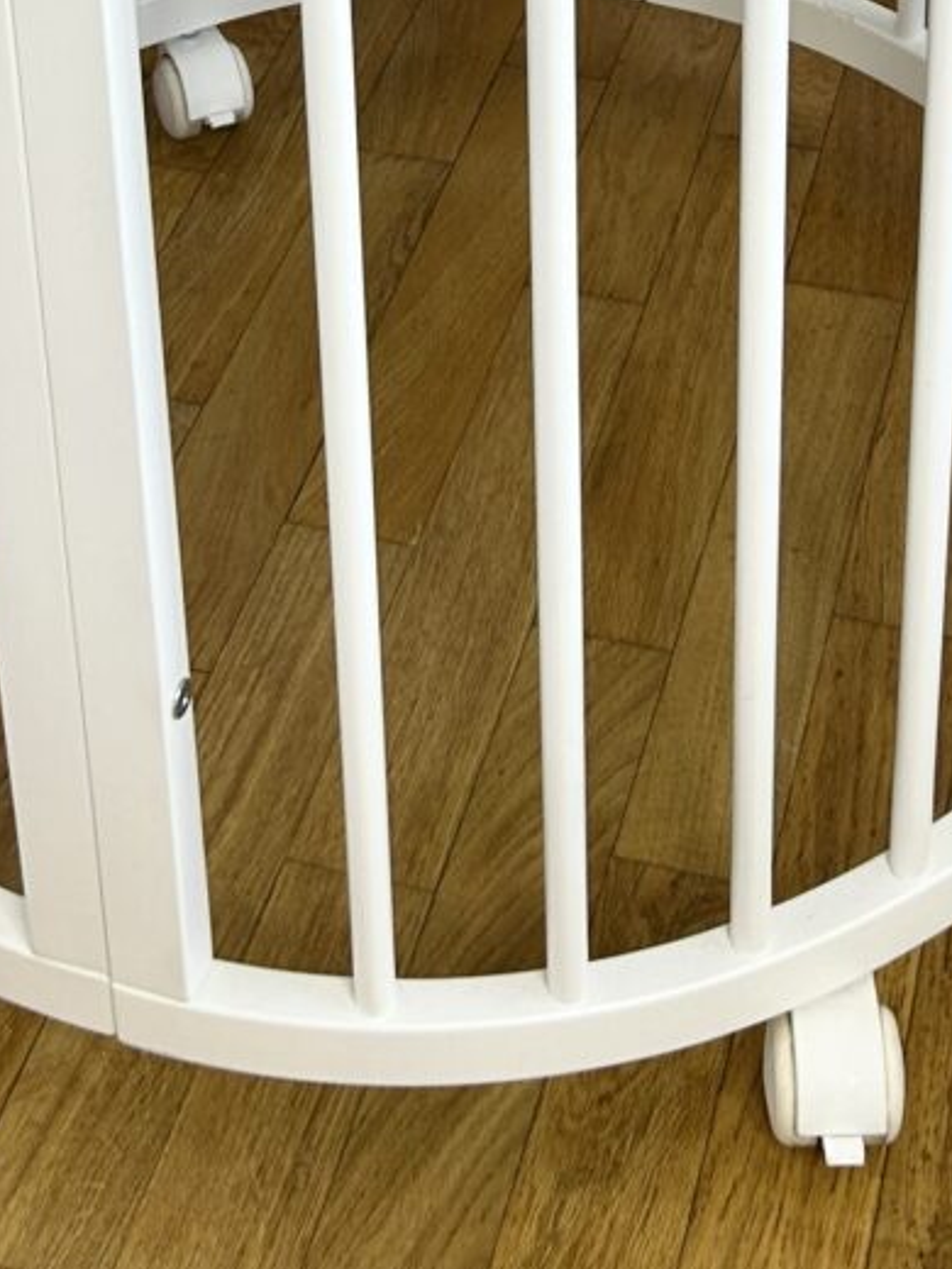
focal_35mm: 80
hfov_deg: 18.4
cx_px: 581
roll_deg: -0.3
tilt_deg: -24.4
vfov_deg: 21.2
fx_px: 2934
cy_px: -549
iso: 80
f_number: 1.5
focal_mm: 5.7
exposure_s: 1/121
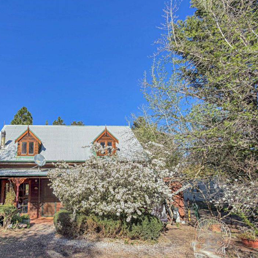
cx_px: 80
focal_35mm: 21
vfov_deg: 71.1
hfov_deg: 69.4
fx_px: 177
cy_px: 160
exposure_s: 1/770
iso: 32
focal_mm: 2.22
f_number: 2.2
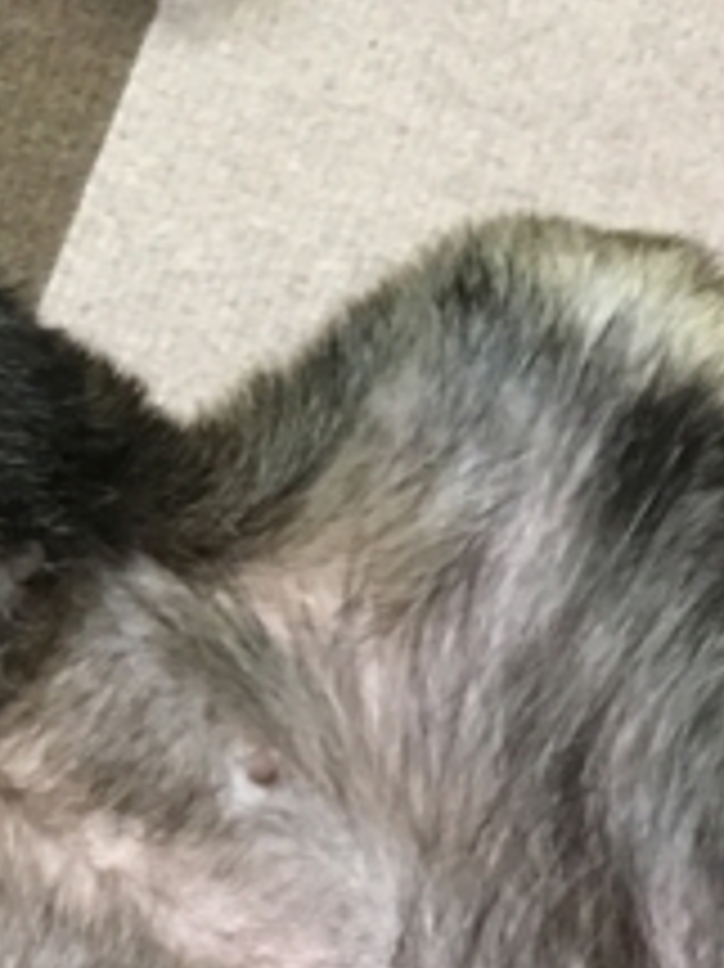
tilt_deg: -58.3
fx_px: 3852
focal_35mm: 138
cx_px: -157
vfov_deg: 13.8
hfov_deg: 10.5
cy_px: -252
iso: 200
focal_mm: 4.15
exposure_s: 1/30
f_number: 2.2
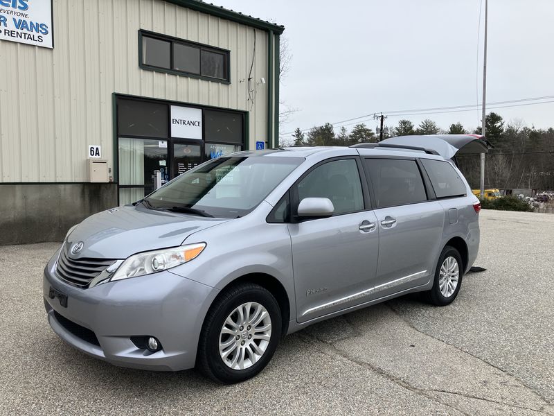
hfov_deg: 63.4
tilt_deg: -4.3
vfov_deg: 49.7
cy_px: 208
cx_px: 277
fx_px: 448
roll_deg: -0.8
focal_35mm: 28
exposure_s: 1/1215
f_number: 1.8
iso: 32
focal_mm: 3.99
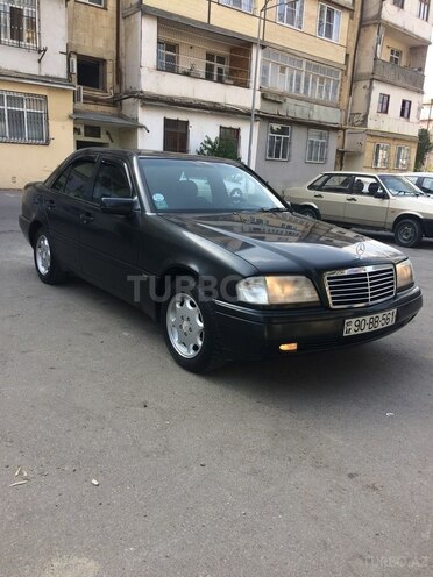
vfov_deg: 61.7
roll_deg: -3.2
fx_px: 484
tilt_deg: -13.9
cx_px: 216
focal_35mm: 29
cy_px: 288
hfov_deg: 48.2
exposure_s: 1/471
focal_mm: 4.15
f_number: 2.2
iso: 32
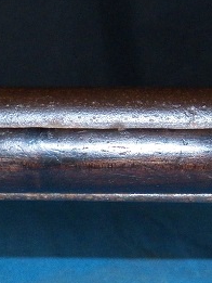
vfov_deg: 10.4
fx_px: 1550
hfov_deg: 7.8
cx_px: 180
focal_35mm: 190
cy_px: 198
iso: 400
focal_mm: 11.2
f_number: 3.6
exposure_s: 1/40
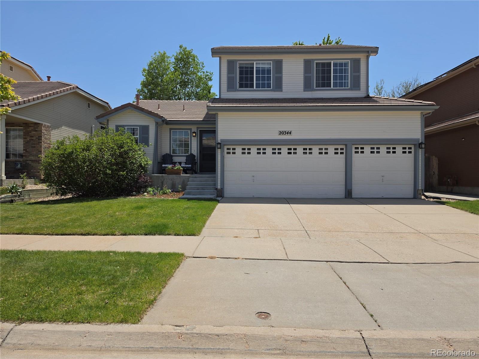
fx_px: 318
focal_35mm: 23
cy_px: 180
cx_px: 240
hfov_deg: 73.9
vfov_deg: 58.9
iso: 50
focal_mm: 6.5
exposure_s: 1/7939
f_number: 1.4
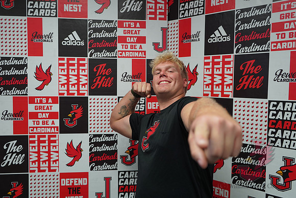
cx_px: 148
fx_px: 255
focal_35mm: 31
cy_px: 99
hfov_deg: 60.3
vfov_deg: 42.3
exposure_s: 1/160
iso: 1000
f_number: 4
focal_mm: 31
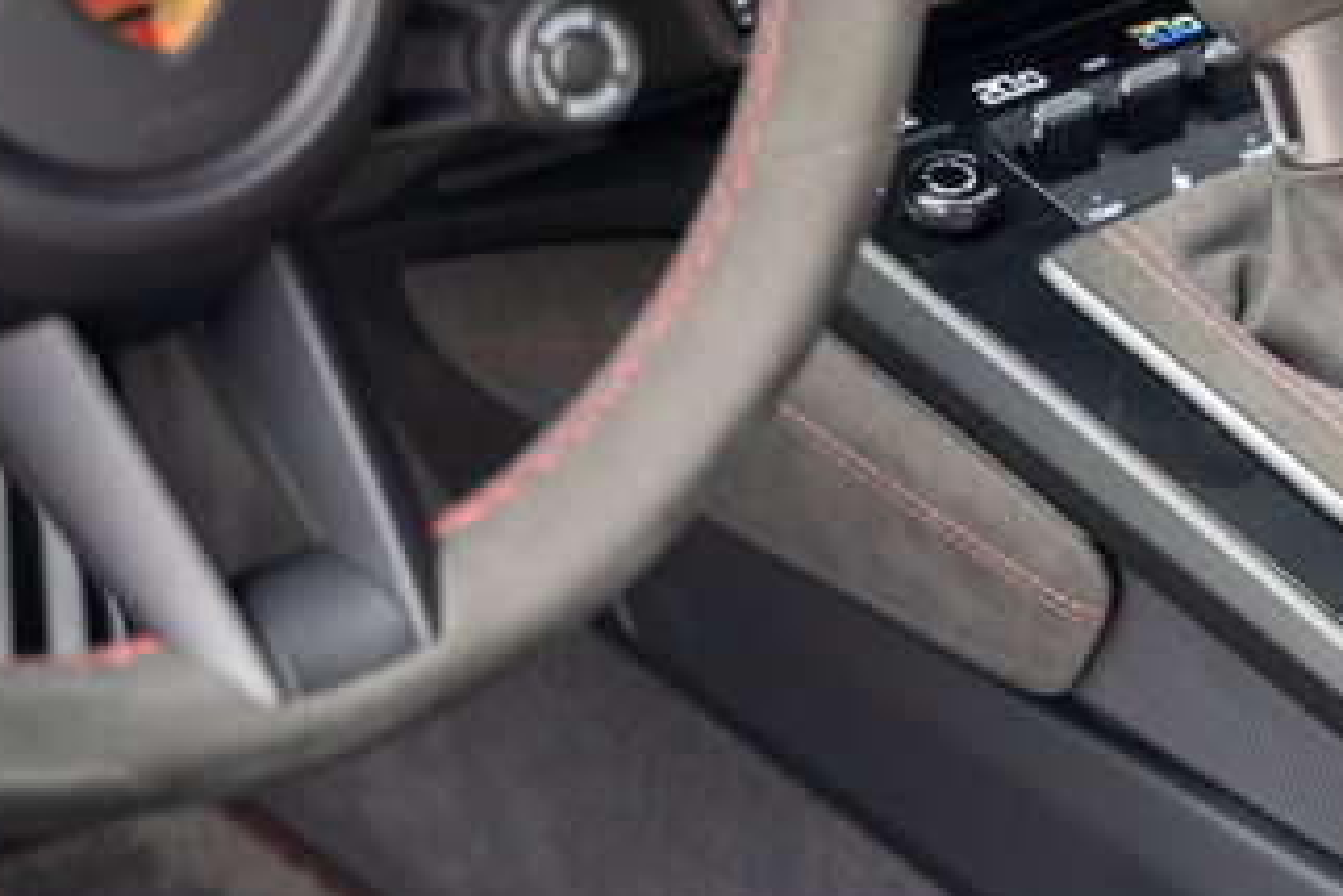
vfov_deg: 11.3
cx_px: 1456
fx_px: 4516
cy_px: 387
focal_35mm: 121
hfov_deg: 16.4
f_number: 3.2
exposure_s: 1/250
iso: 6400
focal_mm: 46.1
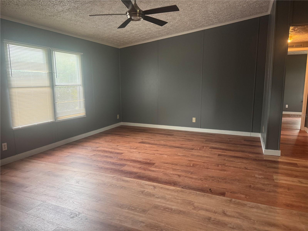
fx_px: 214
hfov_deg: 71.6
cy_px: 116
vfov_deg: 56.8
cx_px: 154
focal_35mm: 24
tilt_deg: -6.9
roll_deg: +0.9
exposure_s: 1/60
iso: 400
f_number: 1.78
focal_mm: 6.76
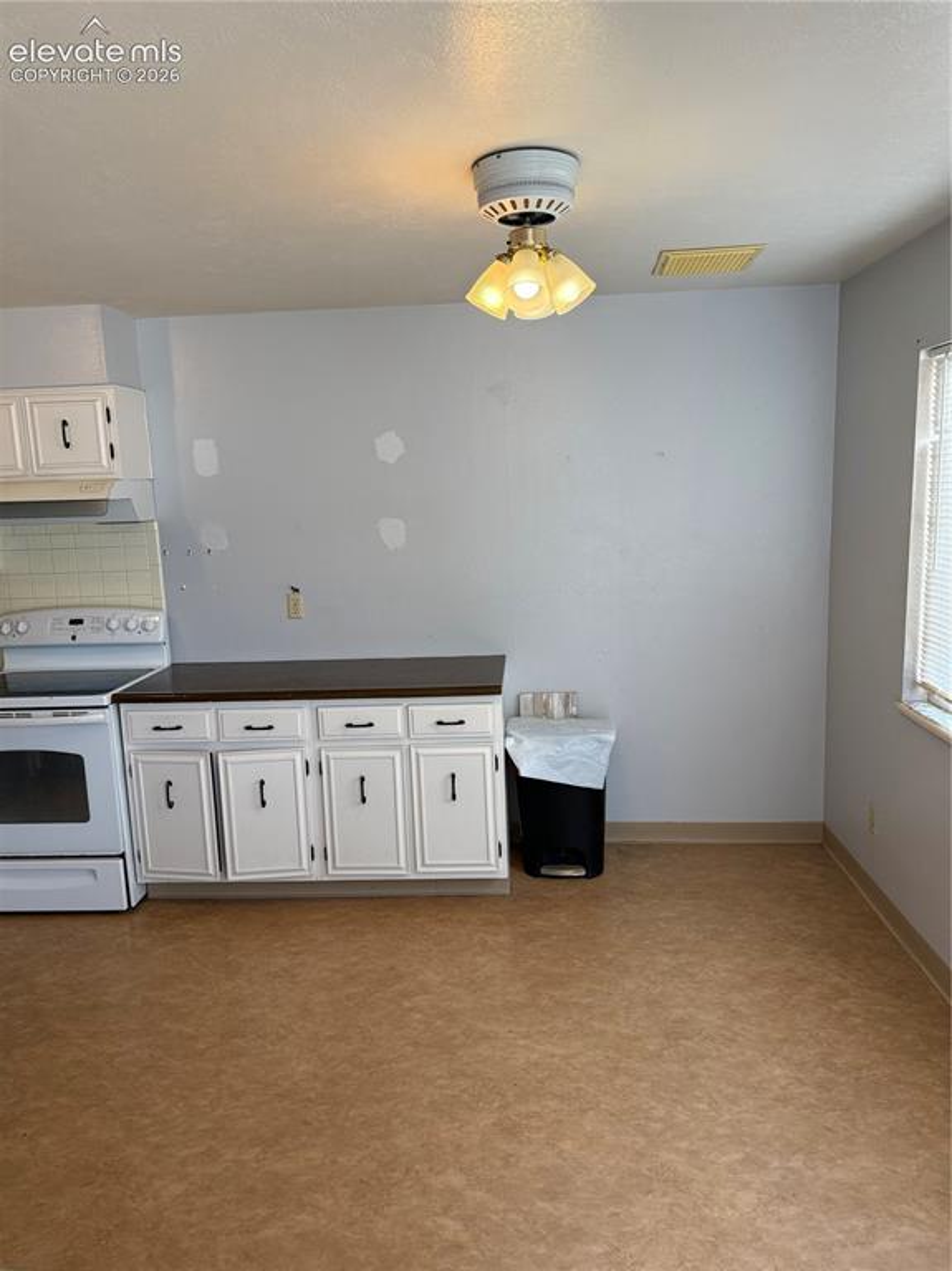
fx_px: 881
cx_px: 476
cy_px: 636
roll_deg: +2.0
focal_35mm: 24
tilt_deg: -9.6
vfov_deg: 71.6
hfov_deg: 56.8
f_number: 1.78
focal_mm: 6.76
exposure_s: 1/234
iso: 125
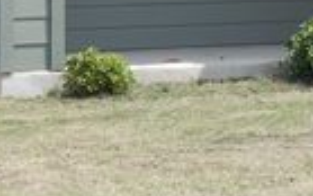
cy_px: -152
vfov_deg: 9.6
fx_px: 1109
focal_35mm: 130
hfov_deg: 15.7
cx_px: 318
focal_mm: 6.1
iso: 125
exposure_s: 1/400
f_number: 6.7
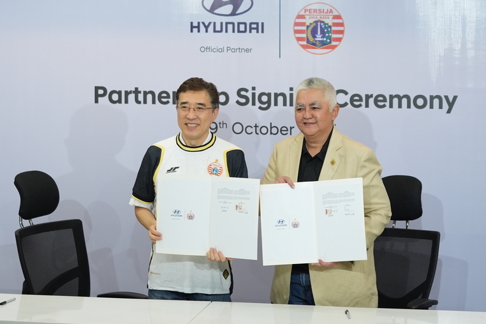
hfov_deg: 21.0
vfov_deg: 14.1
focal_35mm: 97
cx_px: 266
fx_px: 1309
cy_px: 125
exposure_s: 1/500
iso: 1000
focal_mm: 77
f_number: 2.8
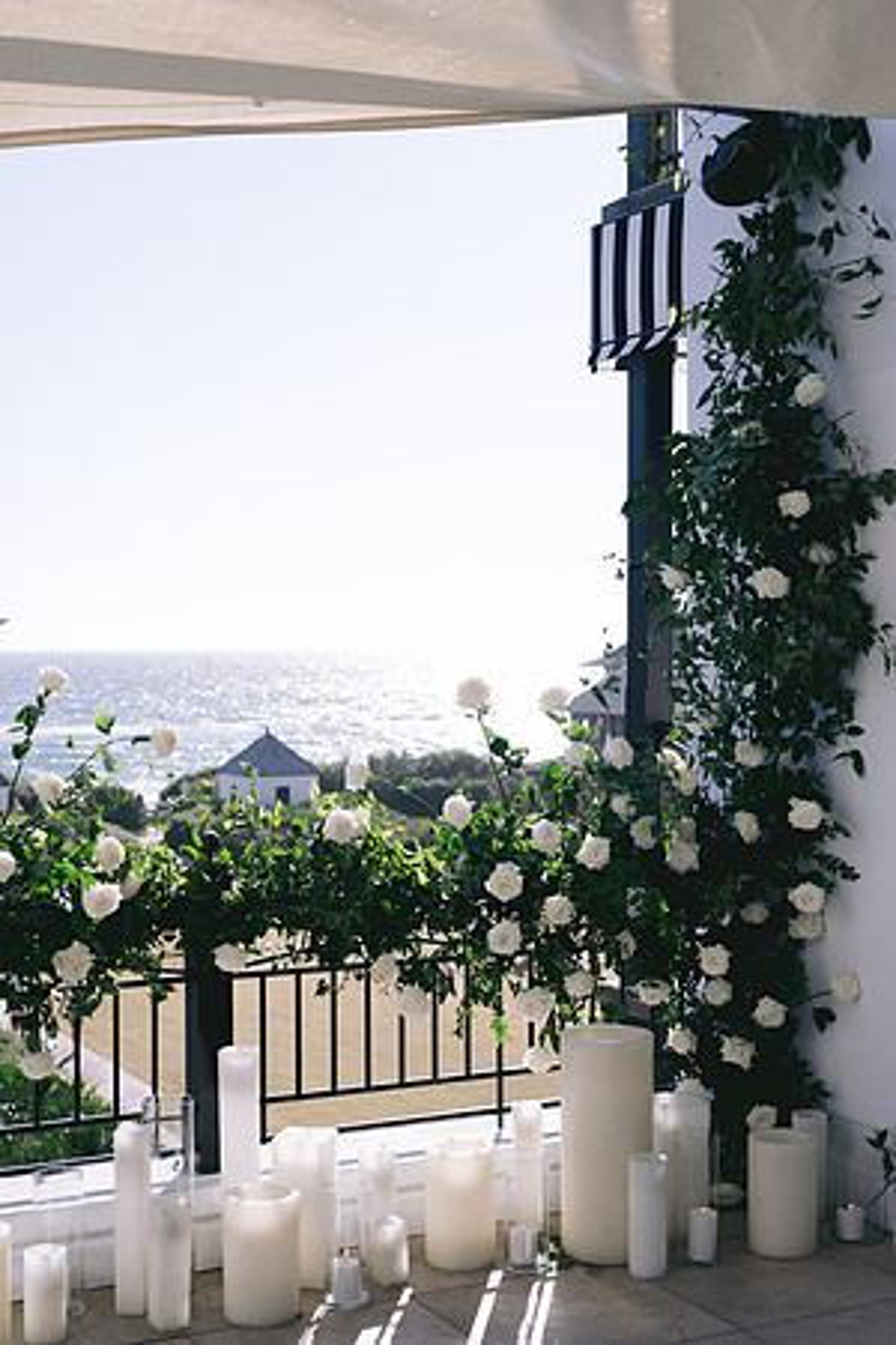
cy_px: 672
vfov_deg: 39.6
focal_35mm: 50
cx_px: 448
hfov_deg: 27.0
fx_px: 1867
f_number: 4
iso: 200
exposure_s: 1/1600
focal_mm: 50
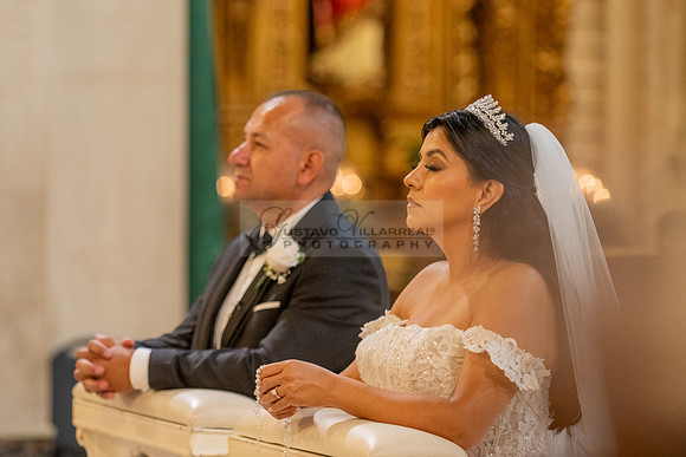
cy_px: 182
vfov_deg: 7.5
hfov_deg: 11.2
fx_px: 3505
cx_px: 253
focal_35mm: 184
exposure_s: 1/100
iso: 1000
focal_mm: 140
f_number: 2.8
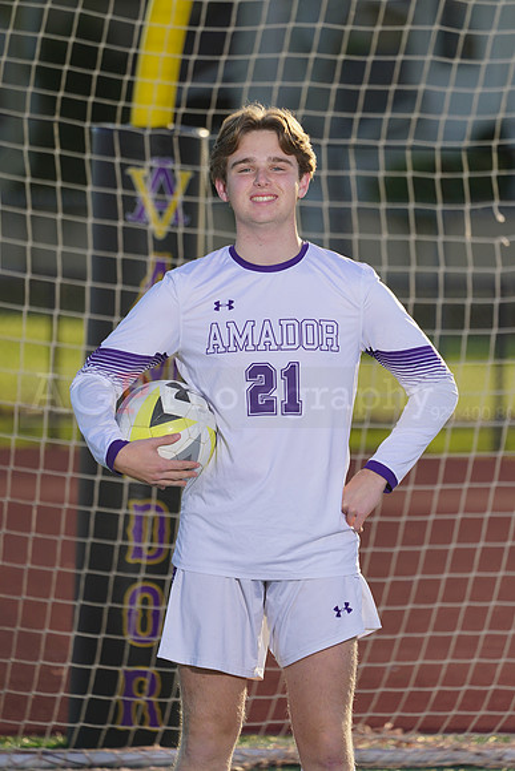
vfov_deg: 5.2
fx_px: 8513
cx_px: 258
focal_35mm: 397
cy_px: 386
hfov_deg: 3.5
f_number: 8
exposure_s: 1/200
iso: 100
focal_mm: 397
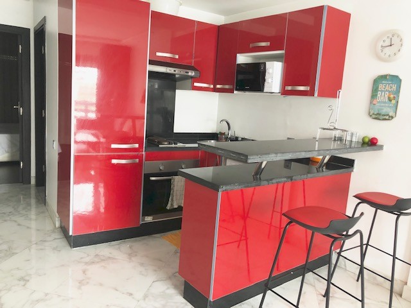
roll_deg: -4.5
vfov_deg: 49.7
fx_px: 332
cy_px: 154
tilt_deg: -9.4
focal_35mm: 28
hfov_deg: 63.4
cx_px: 206
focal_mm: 4
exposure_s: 1/15
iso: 64
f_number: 1.8
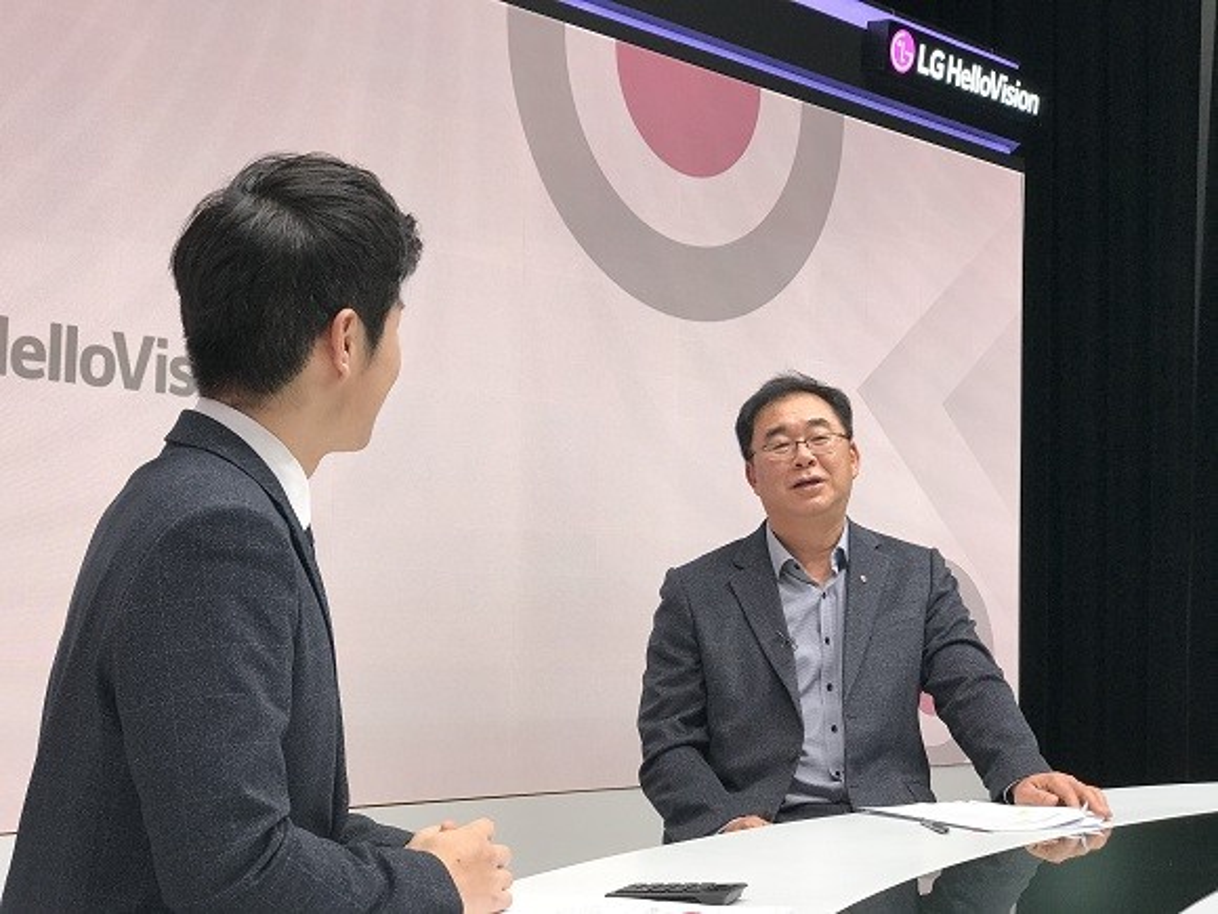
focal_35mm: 57
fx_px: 2006
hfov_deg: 33.8
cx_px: 609
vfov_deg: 25.7
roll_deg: -0.9
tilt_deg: +4.4
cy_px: 457
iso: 32
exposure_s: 1/60
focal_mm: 6.6
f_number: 2.8
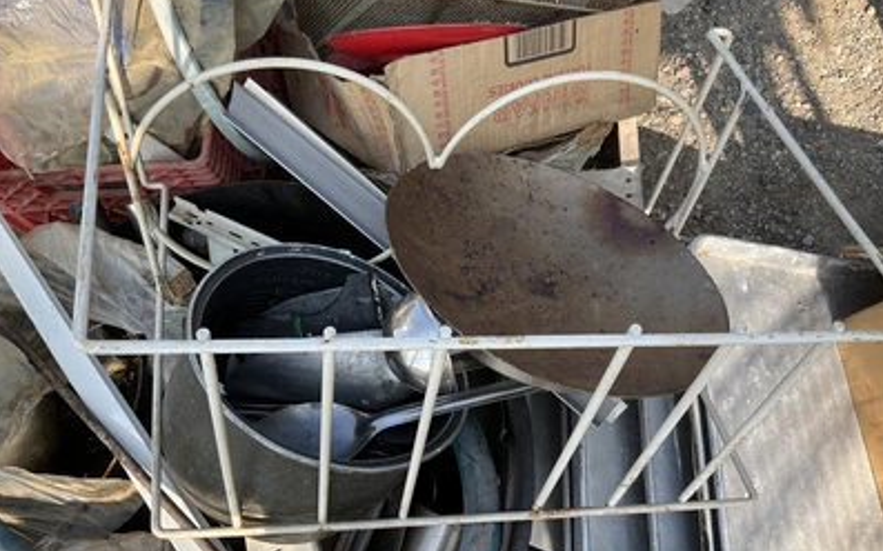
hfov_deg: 61.2
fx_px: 746
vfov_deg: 40.6
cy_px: 271
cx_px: 443
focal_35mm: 31
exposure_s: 1/406
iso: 25
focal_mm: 3
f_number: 1.8
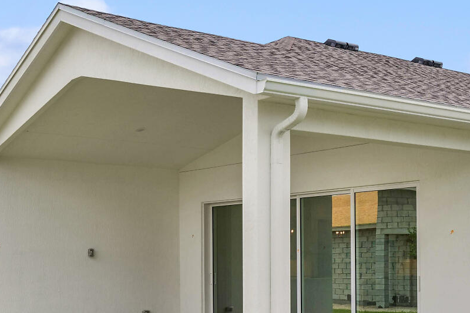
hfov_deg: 31.6
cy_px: 261
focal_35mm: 63
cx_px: 183
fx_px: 827
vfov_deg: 21.1
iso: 100
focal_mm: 16.9
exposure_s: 1/80
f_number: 8
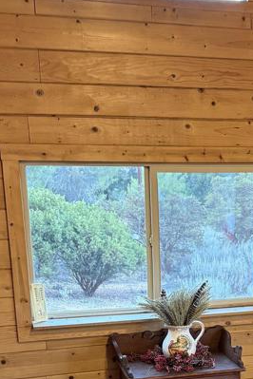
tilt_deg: -17.4
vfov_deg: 30.0
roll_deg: -1.6
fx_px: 675
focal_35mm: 64
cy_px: 346
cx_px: 258
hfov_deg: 20.5
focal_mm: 6.76
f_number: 1.78
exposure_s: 1/60
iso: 640
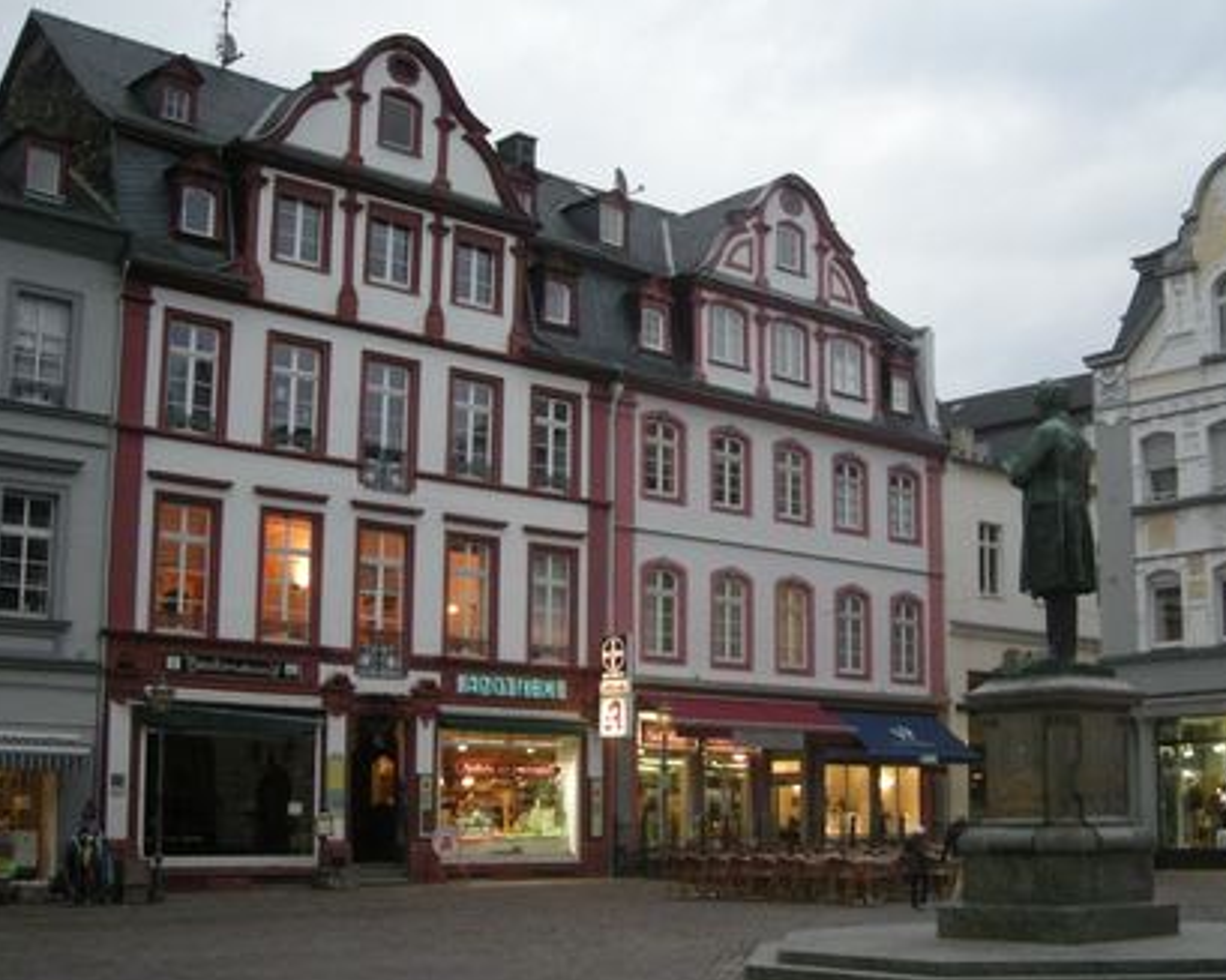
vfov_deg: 32.6
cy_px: 592
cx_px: 704
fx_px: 1669
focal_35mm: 46
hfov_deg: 40.2
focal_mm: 5.7
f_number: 2.8
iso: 257
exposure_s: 1/56.7
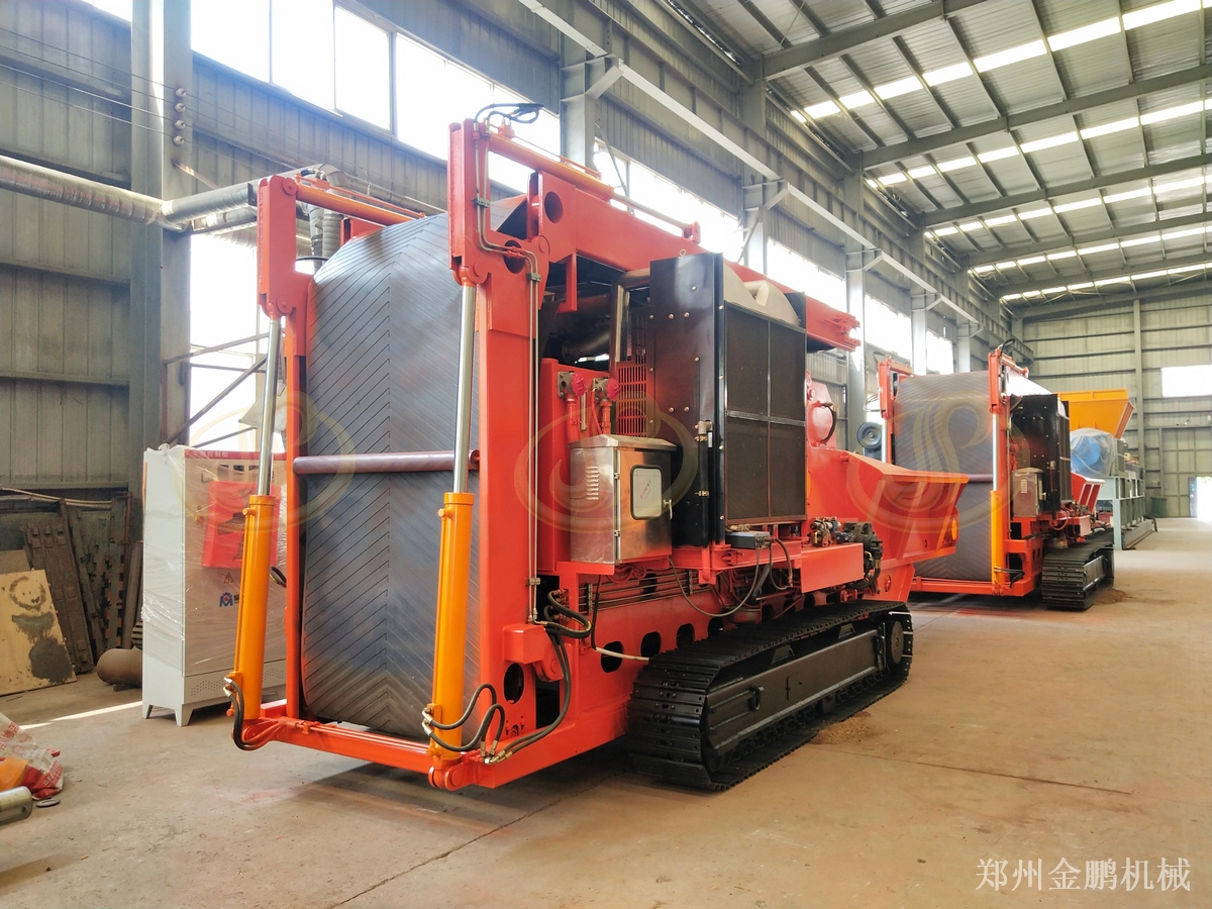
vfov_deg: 46.8
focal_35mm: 30
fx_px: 1050
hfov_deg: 60.0
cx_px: 606
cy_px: 454
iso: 207
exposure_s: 1/100
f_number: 1.8
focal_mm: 3.95
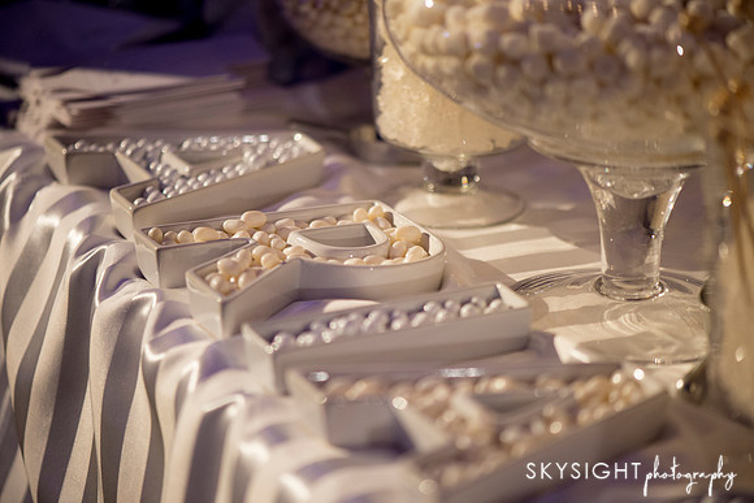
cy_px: 252
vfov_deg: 13.0
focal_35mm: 105
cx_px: 377
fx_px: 2200
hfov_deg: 19.5
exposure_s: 1/125
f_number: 3
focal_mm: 105
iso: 2000
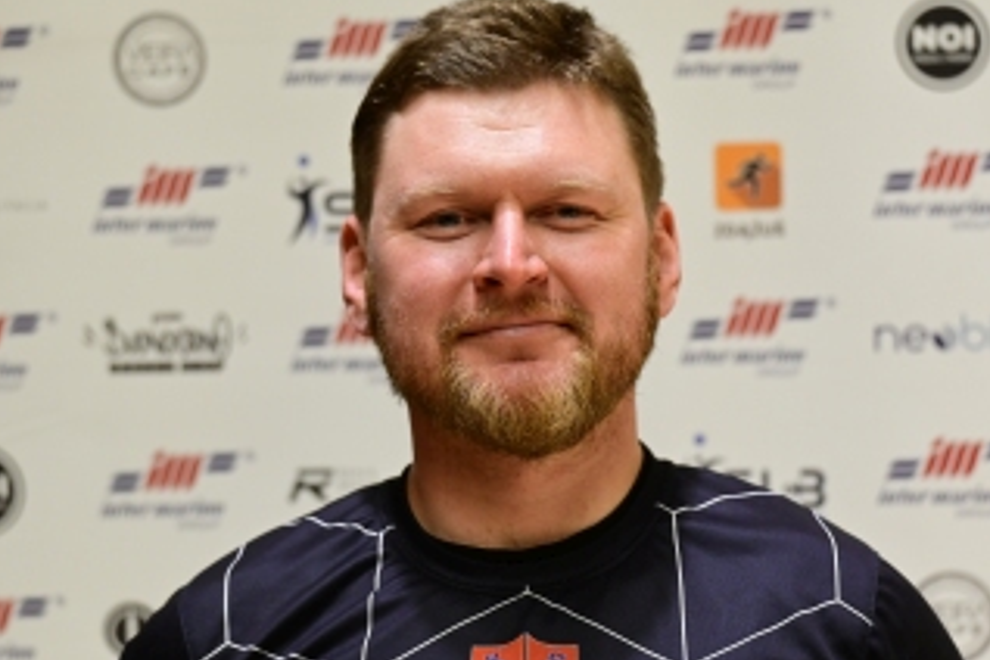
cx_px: 529
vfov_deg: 10.4
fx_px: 3630
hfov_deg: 15.5
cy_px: 339
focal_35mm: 132
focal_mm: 105
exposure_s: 1/1250
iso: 3200
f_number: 2.8
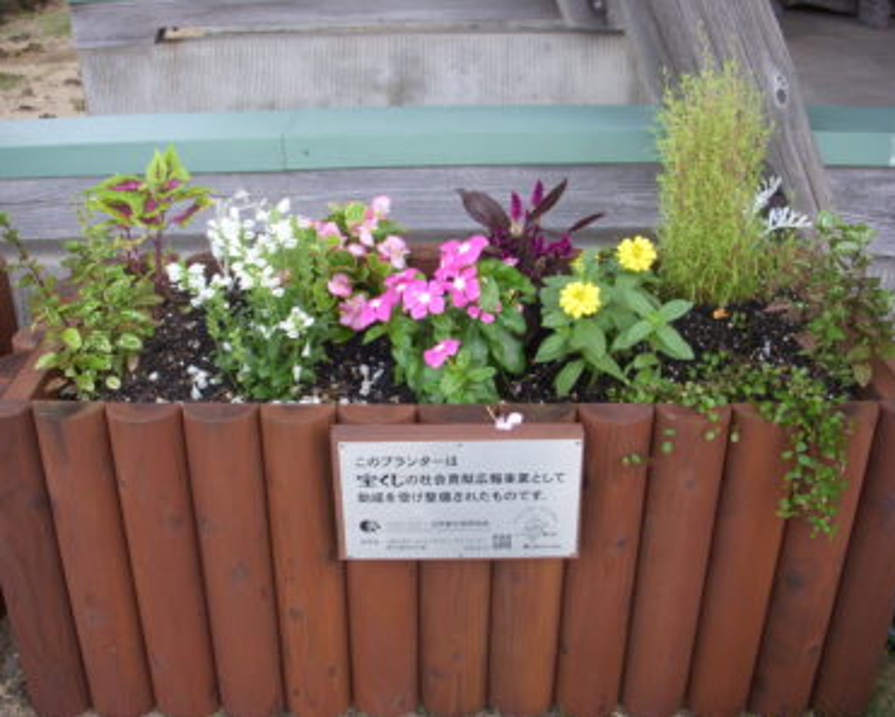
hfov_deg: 45.8
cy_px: 360
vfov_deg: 37.4
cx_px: 444
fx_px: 1060
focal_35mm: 40
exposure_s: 1/100
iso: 100
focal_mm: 6.3
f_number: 3.3
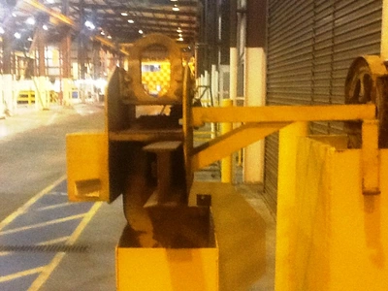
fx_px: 359
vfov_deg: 44.2
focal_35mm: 32
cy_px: 146
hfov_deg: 56.8
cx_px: 194
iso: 400
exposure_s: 1/20
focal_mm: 2.03
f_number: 2.4
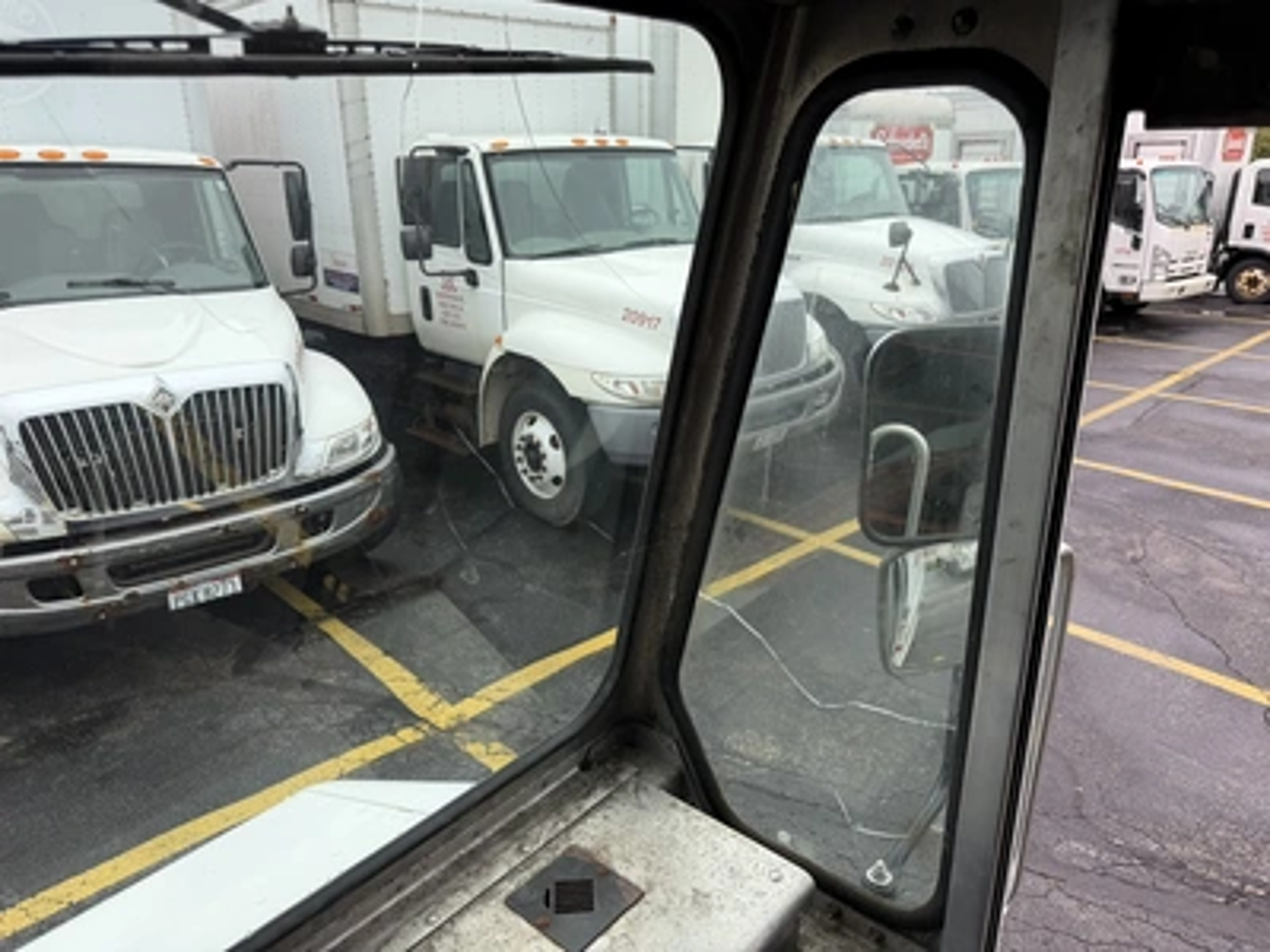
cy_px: 476
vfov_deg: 56.8
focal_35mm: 24
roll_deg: +1.8
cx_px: 635
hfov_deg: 71.6
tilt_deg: -16.1
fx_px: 881
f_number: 1.78
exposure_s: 1/539
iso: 80
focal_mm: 6.76
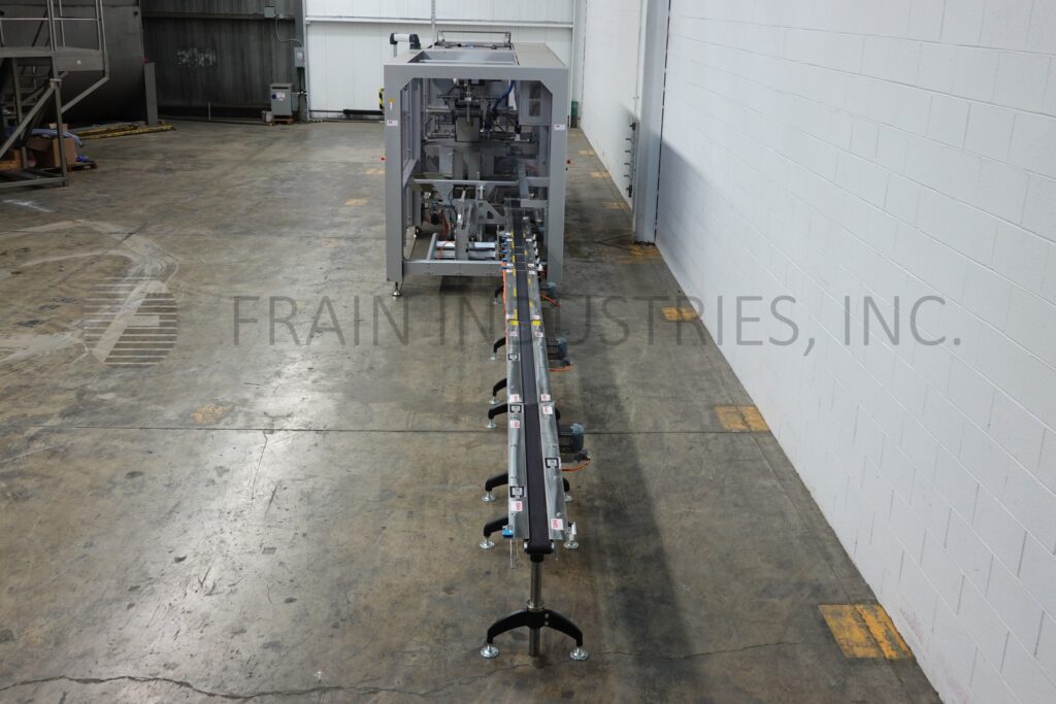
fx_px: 1085
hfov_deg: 51.9
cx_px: 528
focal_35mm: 37
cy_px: 352
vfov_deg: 36.0
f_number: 3.5
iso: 200
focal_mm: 13.84
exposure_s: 1/40
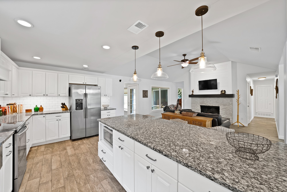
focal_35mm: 13
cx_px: 144
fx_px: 104
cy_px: 96
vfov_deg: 85.5
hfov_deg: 108.3
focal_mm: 13
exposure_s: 1/1.67
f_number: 9
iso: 640
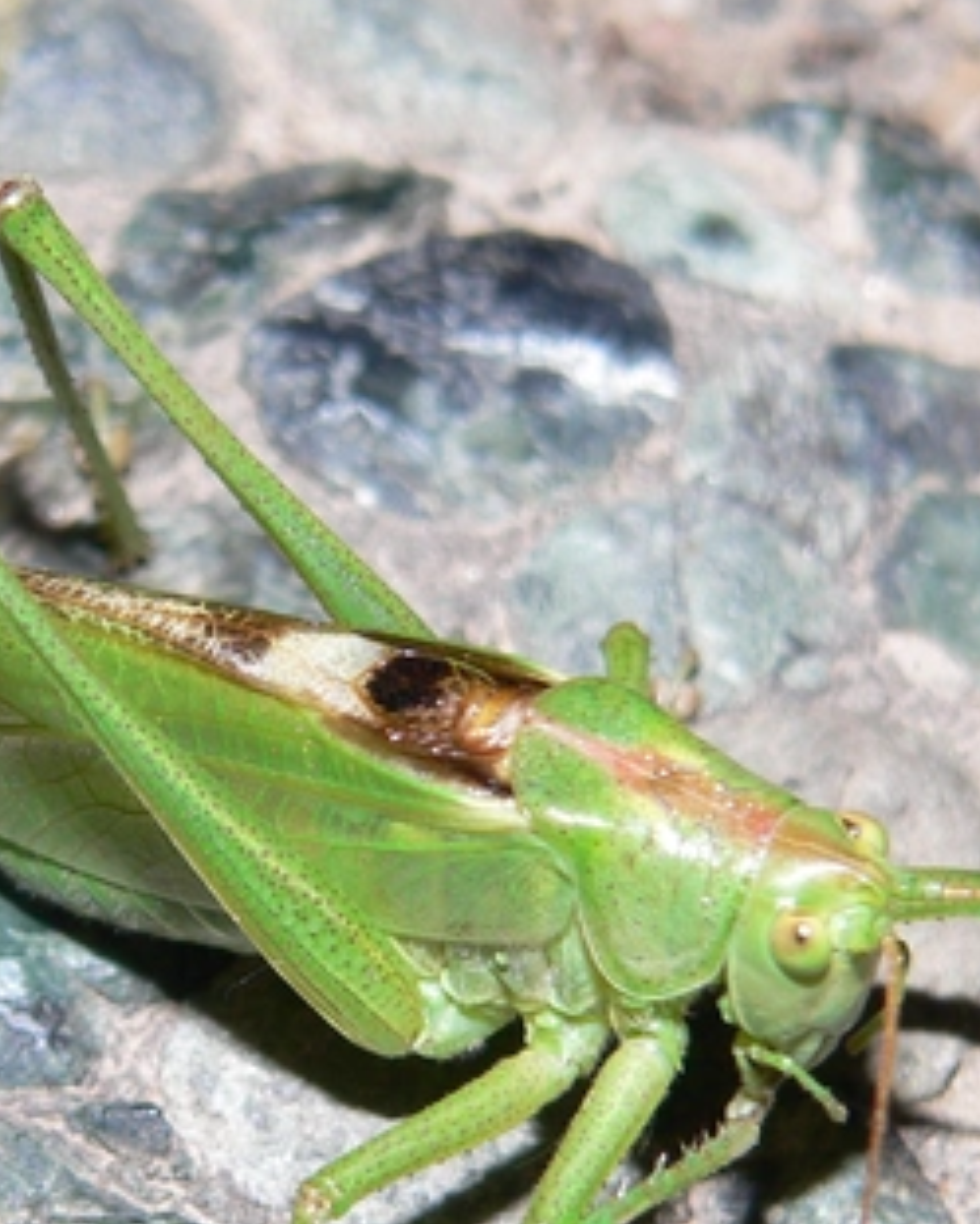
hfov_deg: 7.2
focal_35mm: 215
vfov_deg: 9.0
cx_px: 138
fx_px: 7791
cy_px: 803
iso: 100
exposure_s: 1/60
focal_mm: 17.8
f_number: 4
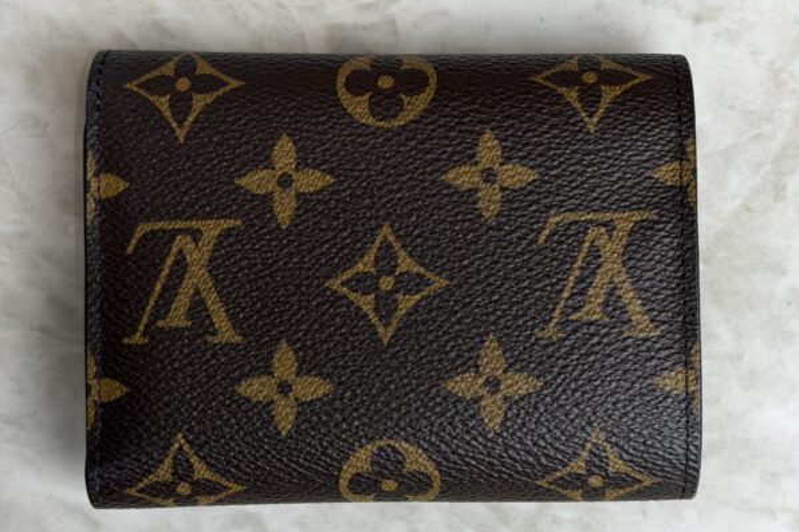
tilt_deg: -88.9
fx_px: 1487
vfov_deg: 20.3
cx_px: 401
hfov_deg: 30.1
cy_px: 288
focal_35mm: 67
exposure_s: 1/120
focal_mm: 6.76
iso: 64
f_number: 1.78
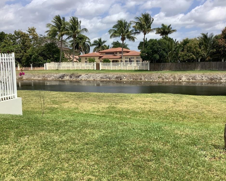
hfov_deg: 54.2
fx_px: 221
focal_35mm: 33
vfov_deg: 44.5
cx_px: 120
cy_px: 89
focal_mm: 3.3
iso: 25
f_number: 2.4
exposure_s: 1/1698
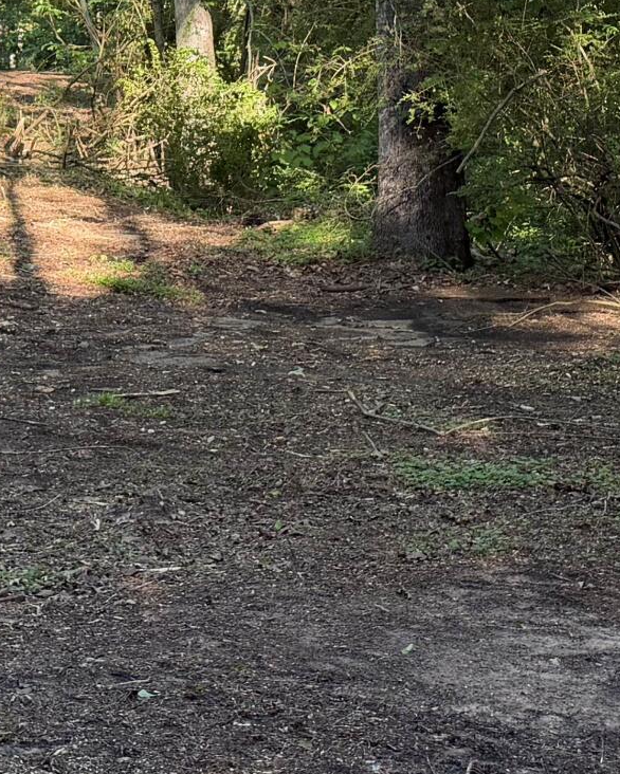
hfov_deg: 15.9
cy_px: 152
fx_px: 2201
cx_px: 120
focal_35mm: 96
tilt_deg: -4.3
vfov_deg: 19.7
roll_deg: +0.5
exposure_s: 1/197
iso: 125
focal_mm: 6.76
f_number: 1.78
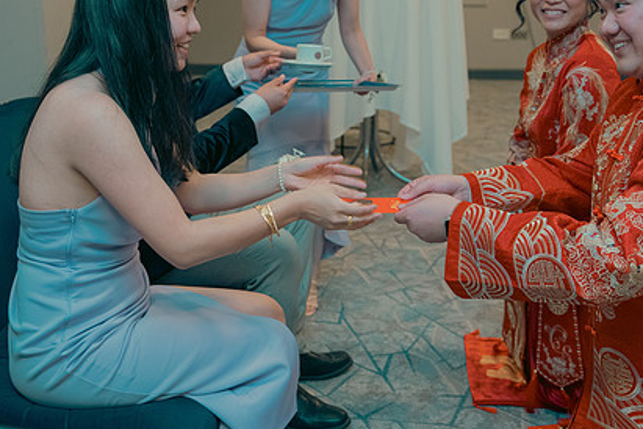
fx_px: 857
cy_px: 140
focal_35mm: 48
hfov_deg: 41.1
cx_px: 347
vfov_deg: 27.9
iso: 2500
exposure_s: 1/160
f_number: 3.5
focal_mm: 34
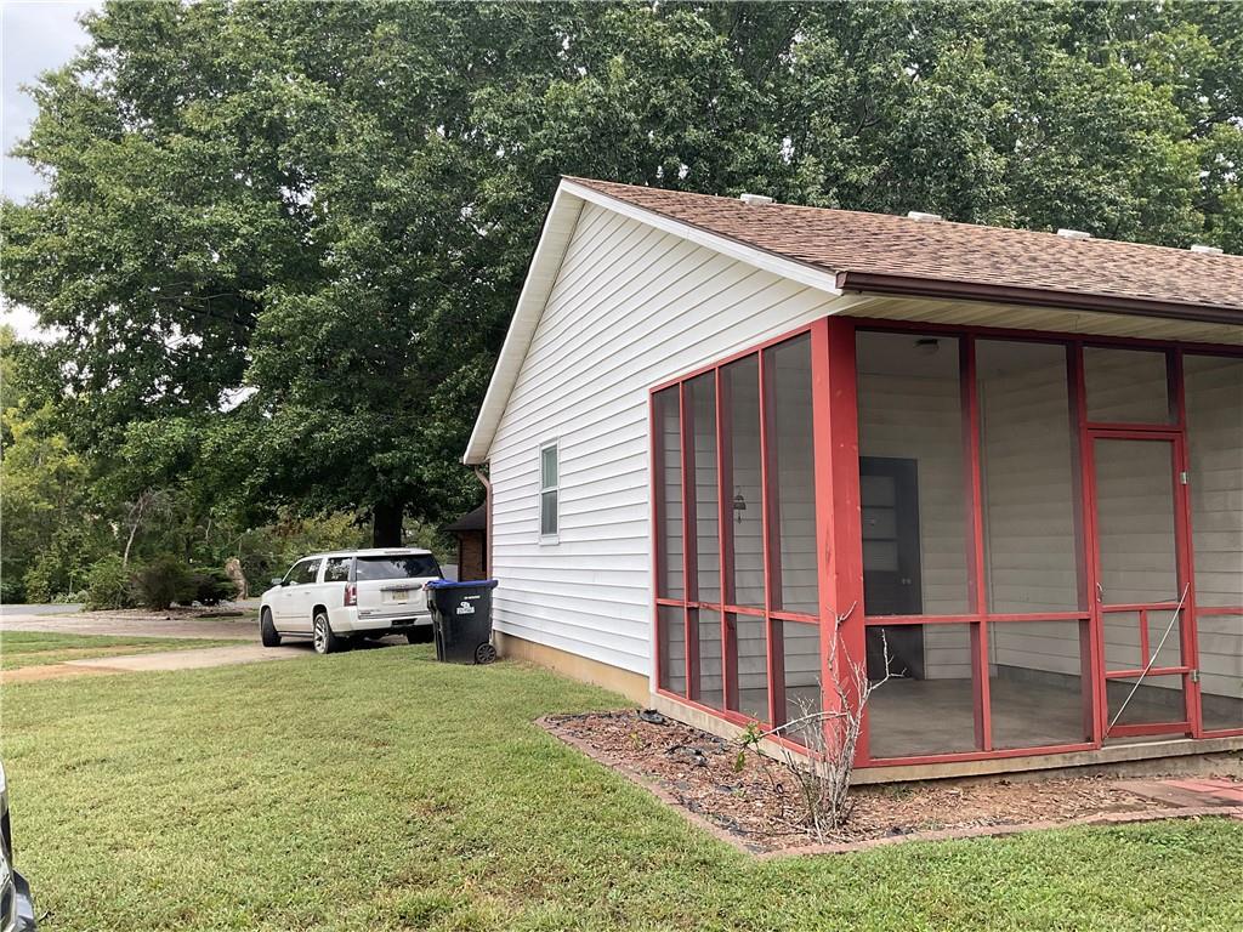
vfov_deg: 48.2
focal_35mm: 29
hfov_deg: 61.7
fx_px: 1041
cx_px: 622
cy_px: 466
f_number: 1.8
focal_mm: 3
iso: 16
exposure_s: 1/312
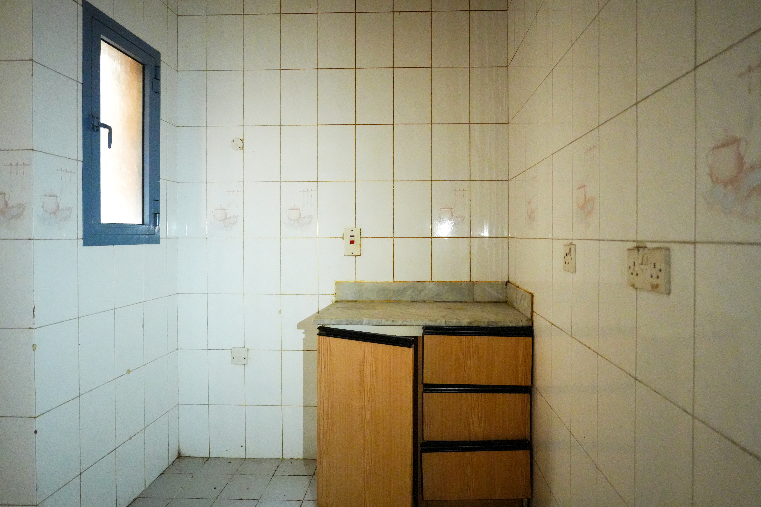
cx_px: 380
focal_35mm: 20
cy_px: 254
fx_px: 423
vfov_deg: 61.9
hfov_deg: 84.0
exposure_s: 1/60
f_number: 2.8
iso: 16000
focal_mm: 20
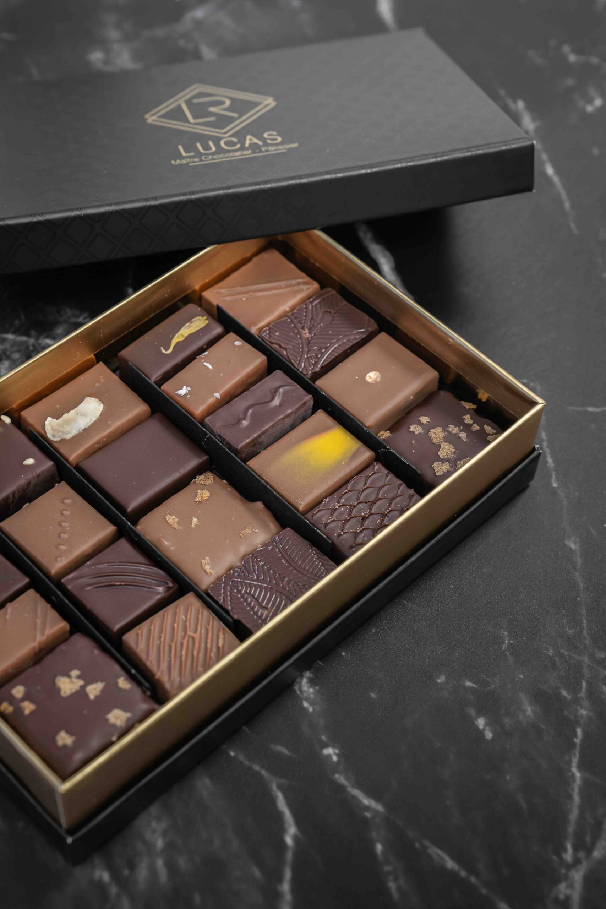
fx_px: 1540
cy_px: 454
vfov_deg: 32.9
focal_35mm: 61
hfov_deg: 22.3
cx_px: 303
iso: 3200
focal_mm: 61
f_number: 7.1
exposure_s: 1/160
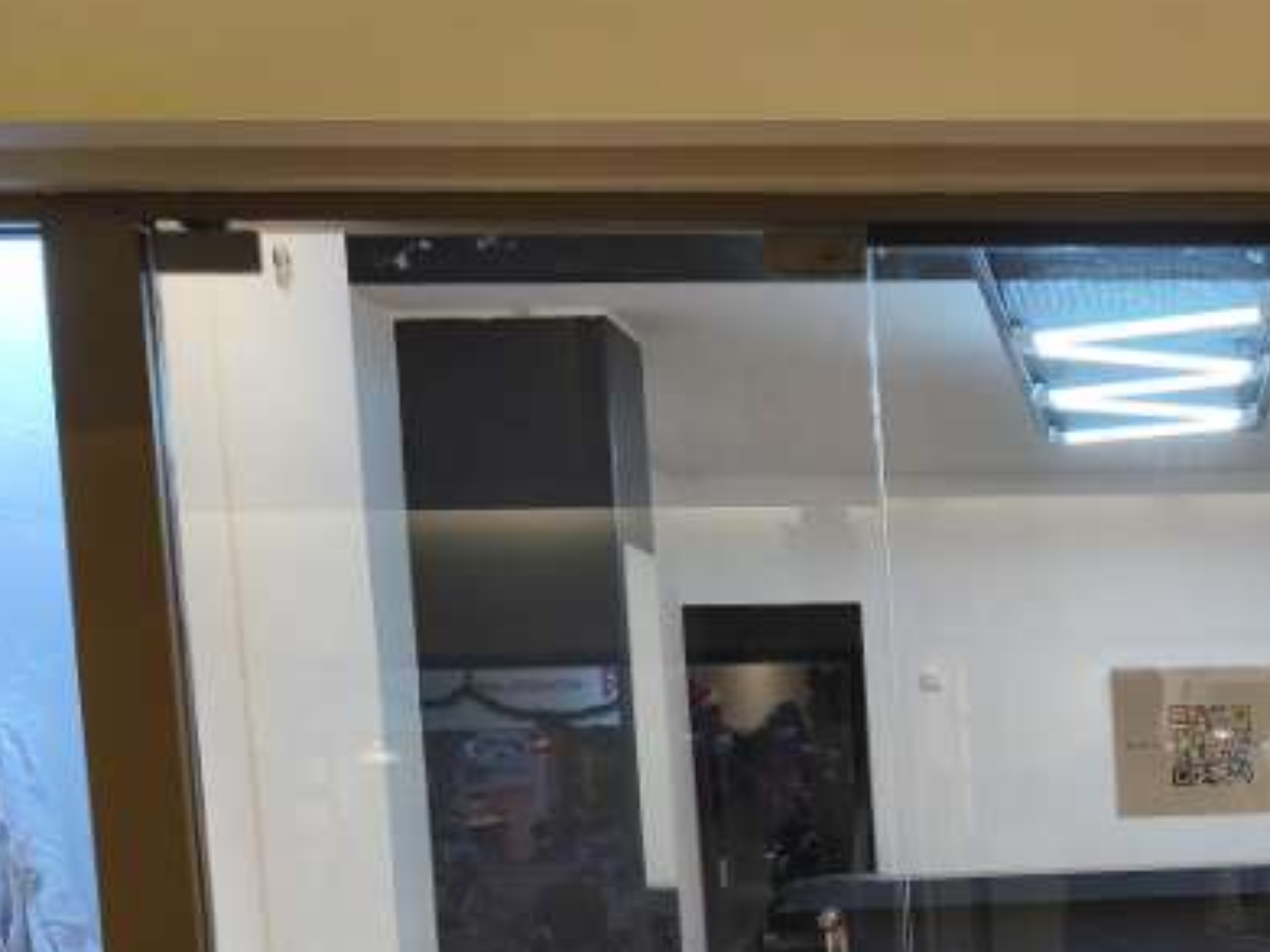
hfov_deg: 32.0
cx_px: 1393
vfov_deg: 26.0
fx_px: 1944
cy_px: 970
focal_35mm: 53
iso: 250
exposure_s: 1/99.9
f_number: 1.65
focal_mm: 6.18
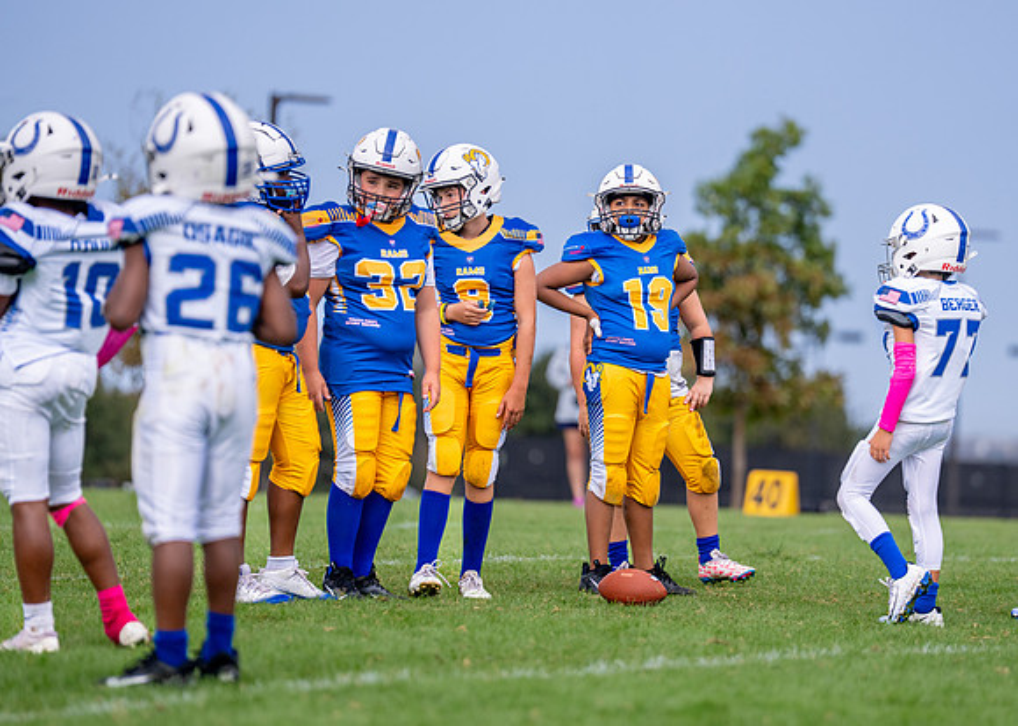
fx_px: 7104
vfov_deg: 5.9
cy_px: 316
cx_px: 629
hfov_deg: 8.2
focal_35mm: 246
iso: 250
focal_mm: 200
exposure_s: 1/2000
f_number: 2.8
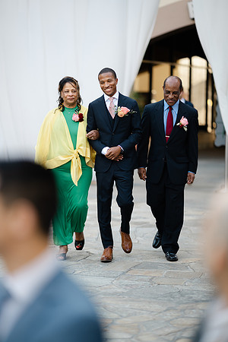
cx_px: 114
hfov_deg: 13.0
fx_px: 997
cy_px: 171
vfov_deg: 19.5
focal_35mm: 105
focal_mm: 105
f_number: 1.4
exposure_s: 1/320
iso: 64
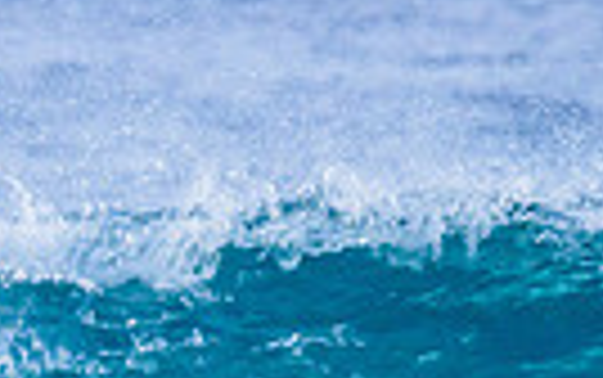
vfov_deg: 0.5
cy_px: 574
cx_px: -238
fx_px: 44227
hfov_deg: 0.8
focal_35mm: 2689
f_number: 11
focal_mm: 590
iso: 1400
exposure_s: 1/2000
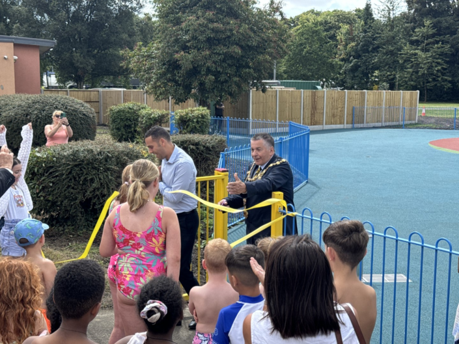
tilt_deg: -7.8
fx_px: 637
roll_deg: -1.8
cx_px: 230
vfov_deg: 30.3
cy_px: 172
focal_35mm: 48
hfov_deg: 39.7
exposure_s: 1/1395
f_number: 1.78
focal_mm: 6.76
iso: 64
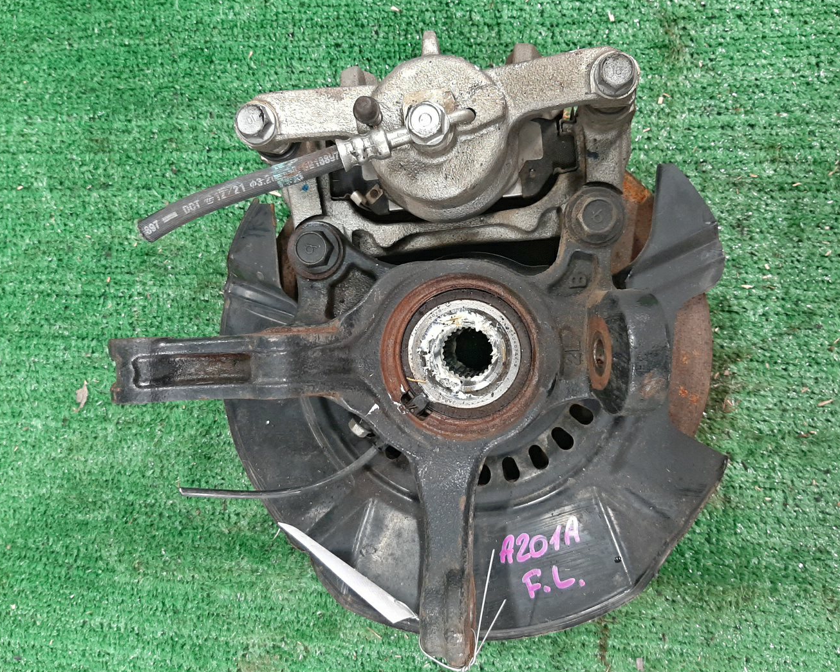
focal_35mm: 28
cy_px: 336
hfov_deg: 62.2
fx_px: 696
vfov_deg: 51.5
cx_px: 436
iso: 188
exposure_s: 1/25
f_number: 1.7
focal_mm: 3.93
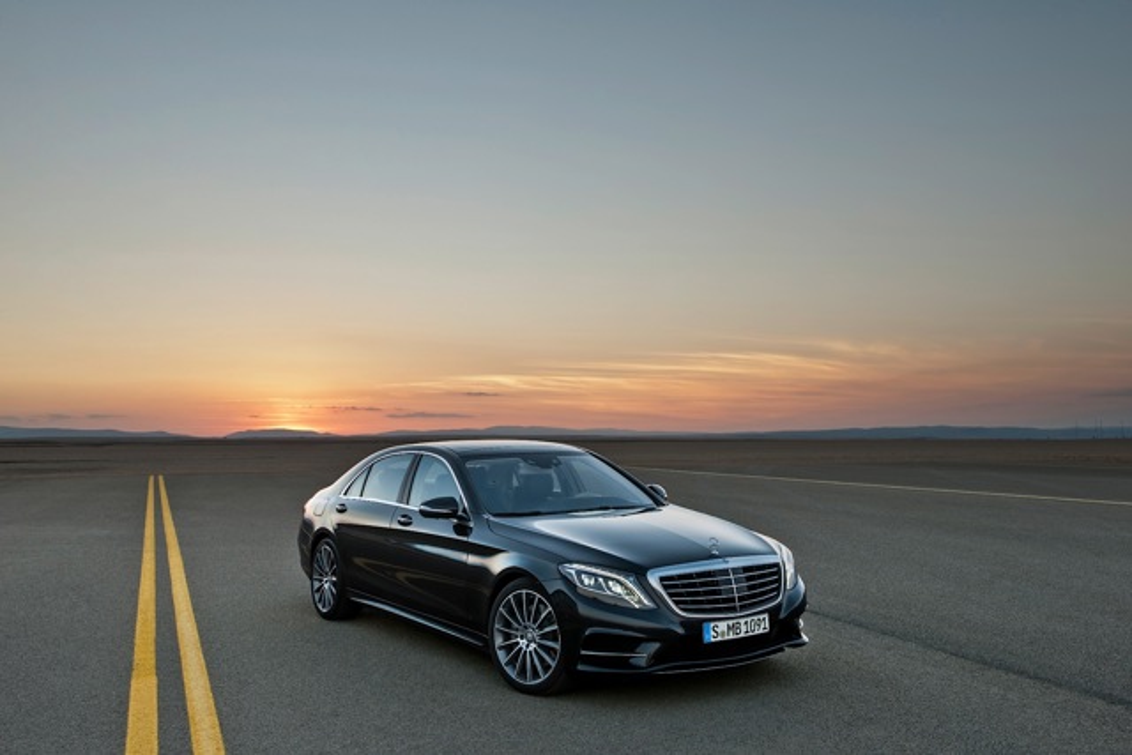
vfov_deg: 38.9
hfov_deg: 55.8
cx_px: 566
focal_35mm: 34
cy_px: 378
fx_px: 1069
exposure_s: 1/1.67
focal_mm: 34
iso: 100
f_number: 18
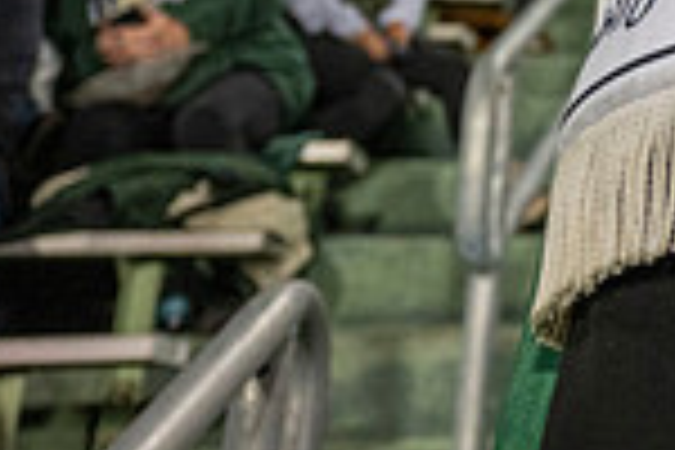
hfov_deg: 17.4
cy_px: -227
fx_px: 1744
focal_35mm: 93
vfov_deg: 13.8
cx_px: 1242
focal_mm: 24
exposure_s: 1/500
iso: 2000
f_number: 3.2
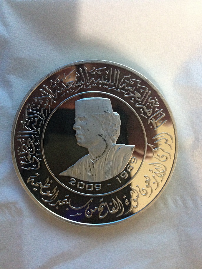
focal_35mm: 33
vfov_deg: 55.4
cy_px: 134
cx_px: 101
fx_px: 257
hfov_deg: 42.9
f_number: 2.4
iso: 320
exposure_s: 1/15
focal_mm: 4.12
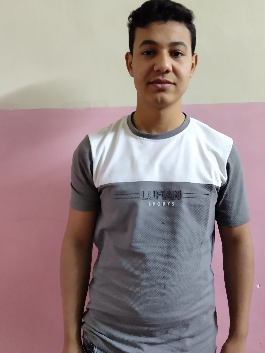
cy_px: 164
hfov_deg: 45.4
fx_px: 316
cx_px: 144
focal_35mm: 31
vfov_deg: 58.3
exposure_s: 1/30
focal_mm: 2.78
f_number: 2
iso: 280
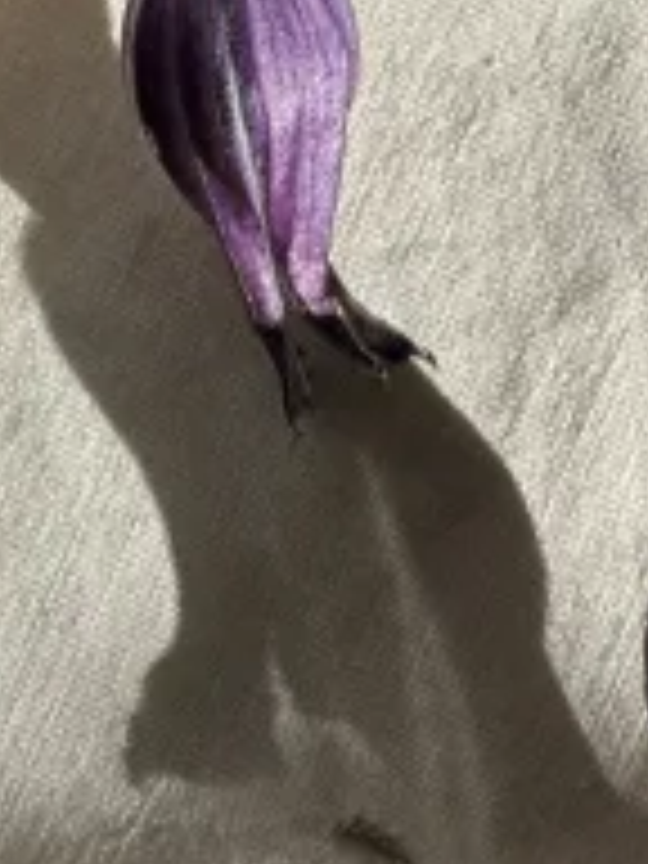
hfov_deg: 5.2
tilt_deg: -79.0
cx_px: -412
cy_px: -608
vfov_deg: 6.9
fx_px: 7014
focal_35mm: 281
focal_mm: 9
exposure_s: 1/690
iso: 32
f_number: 2.8
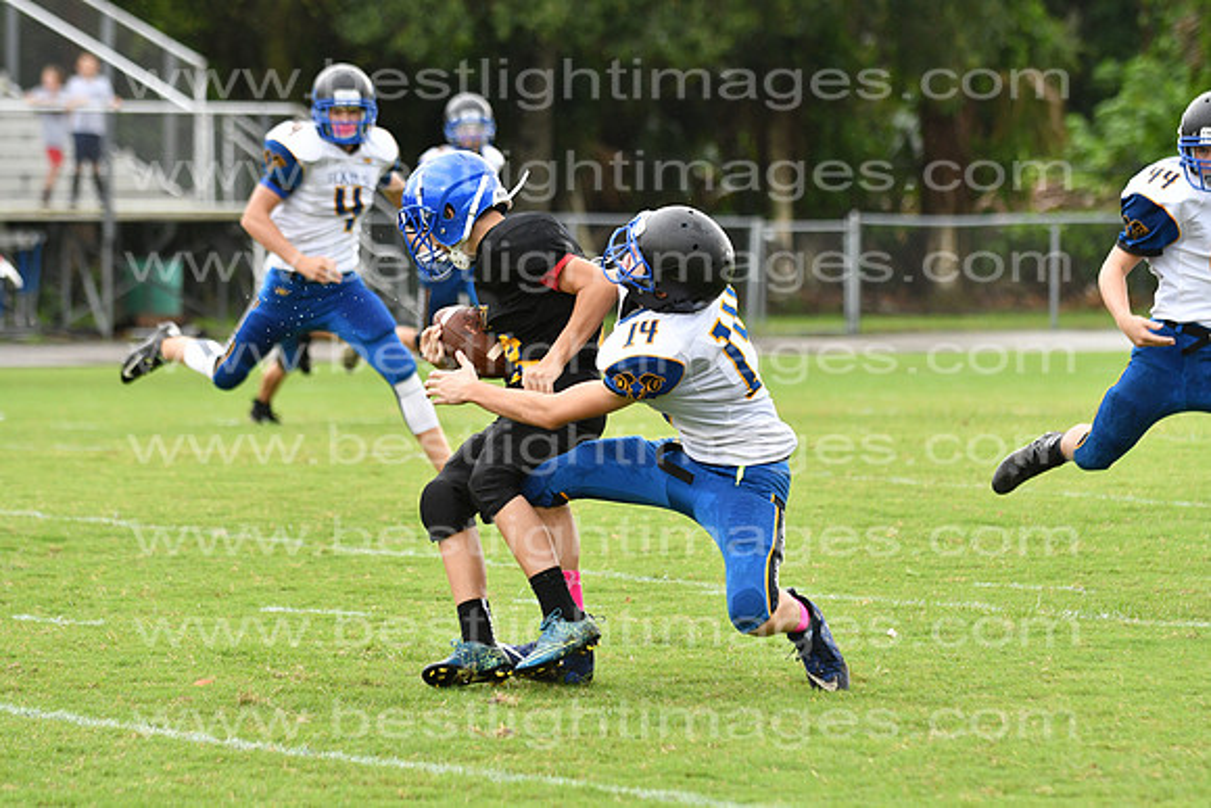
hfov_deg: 9.8
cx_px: 606
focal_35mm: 210
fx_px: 7065
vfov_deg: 6.5
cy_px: 404
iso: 800
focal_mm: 140
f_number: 3.5
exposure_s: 1/1600
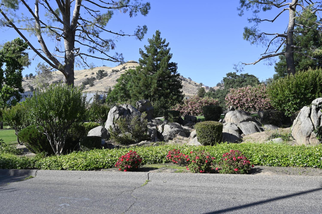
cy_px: 107
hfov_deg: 62.0
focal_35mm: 30
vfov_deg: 43.6
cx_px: 161
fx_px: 268
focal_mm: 30
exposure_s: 1/320
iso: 100
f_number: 6.3
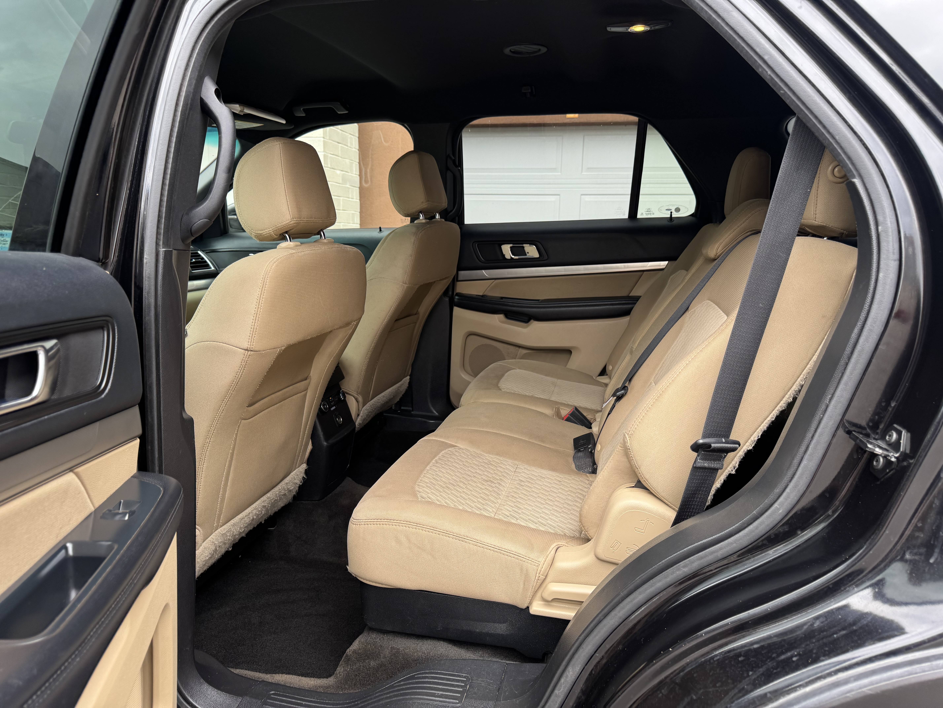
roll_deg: -1.5
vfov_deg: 56.8
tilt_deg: -10.2
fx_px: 654
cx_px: 472
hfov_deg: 71.6
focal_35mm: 24
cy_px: 354
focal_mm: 6.76
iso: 64
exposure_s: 1/121
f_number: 1.78
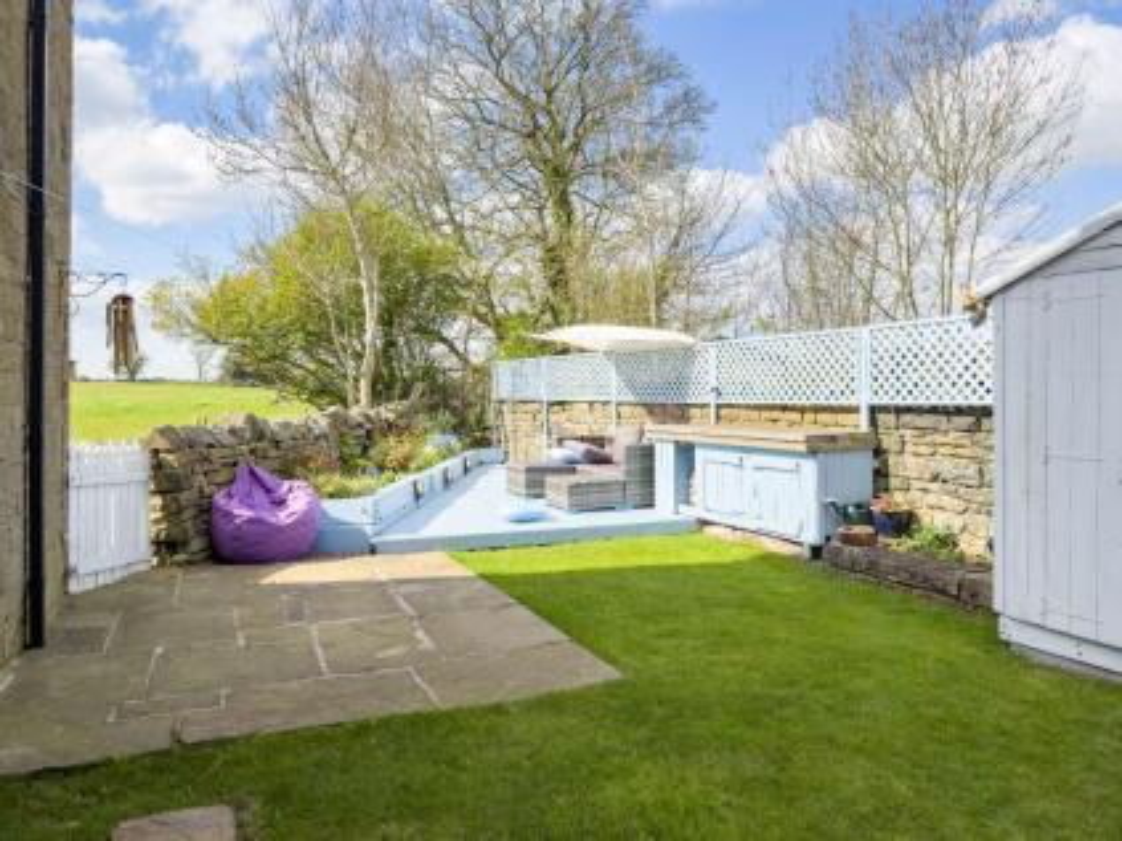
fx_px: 778
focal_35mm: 24
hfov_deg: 71.6
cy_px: 420
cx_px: 561
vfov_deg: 56.8
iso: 64
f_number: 1.8
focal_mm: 6.76
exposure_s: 1/4000
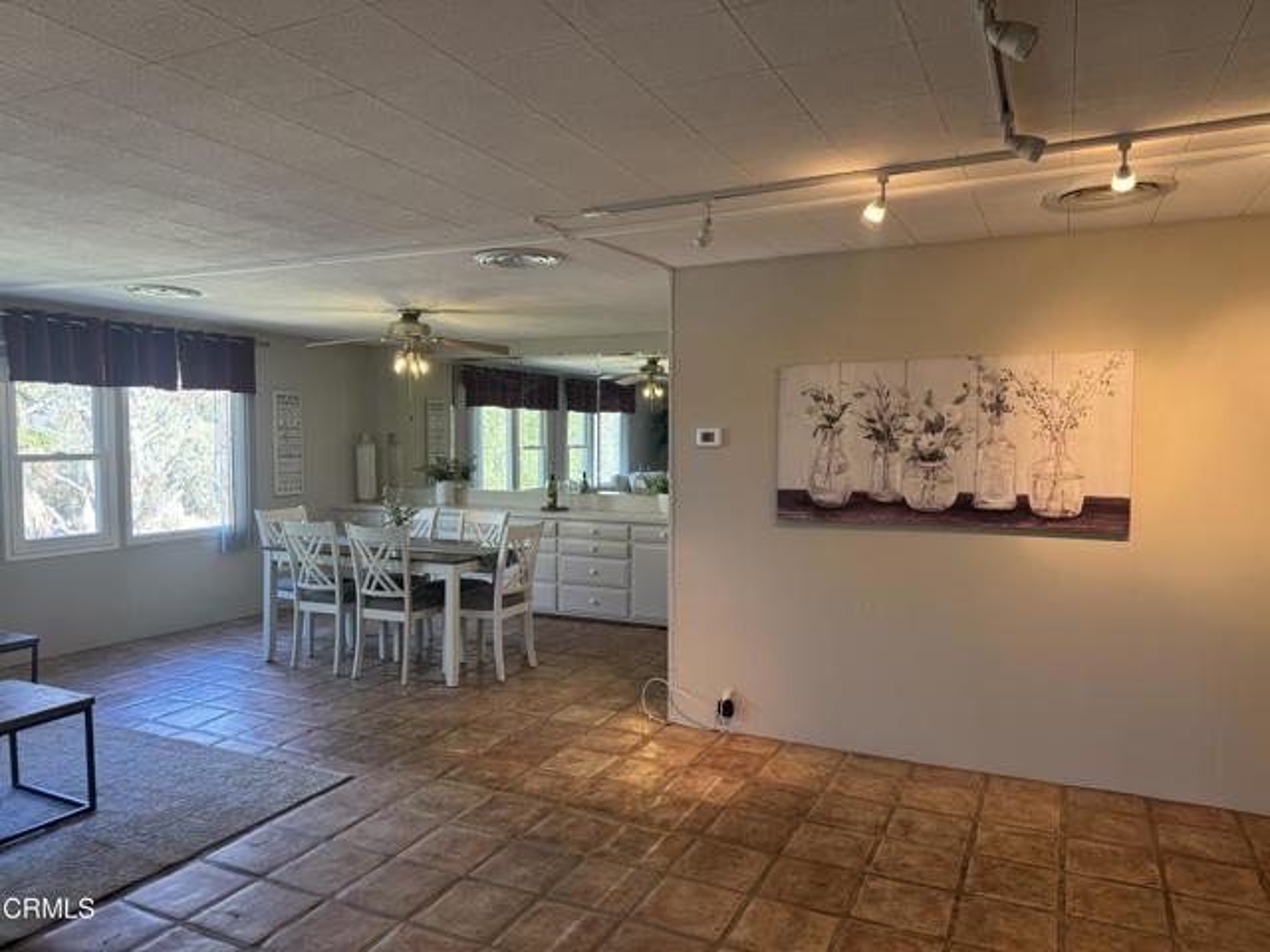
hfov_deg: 71.6
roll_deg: -0.3
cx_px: 635
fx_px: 881
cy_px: 476
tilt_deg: -4.2
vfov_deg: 56.8
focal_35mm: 24
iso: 125
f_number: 1.78
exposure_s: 1/60
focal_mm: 6.76
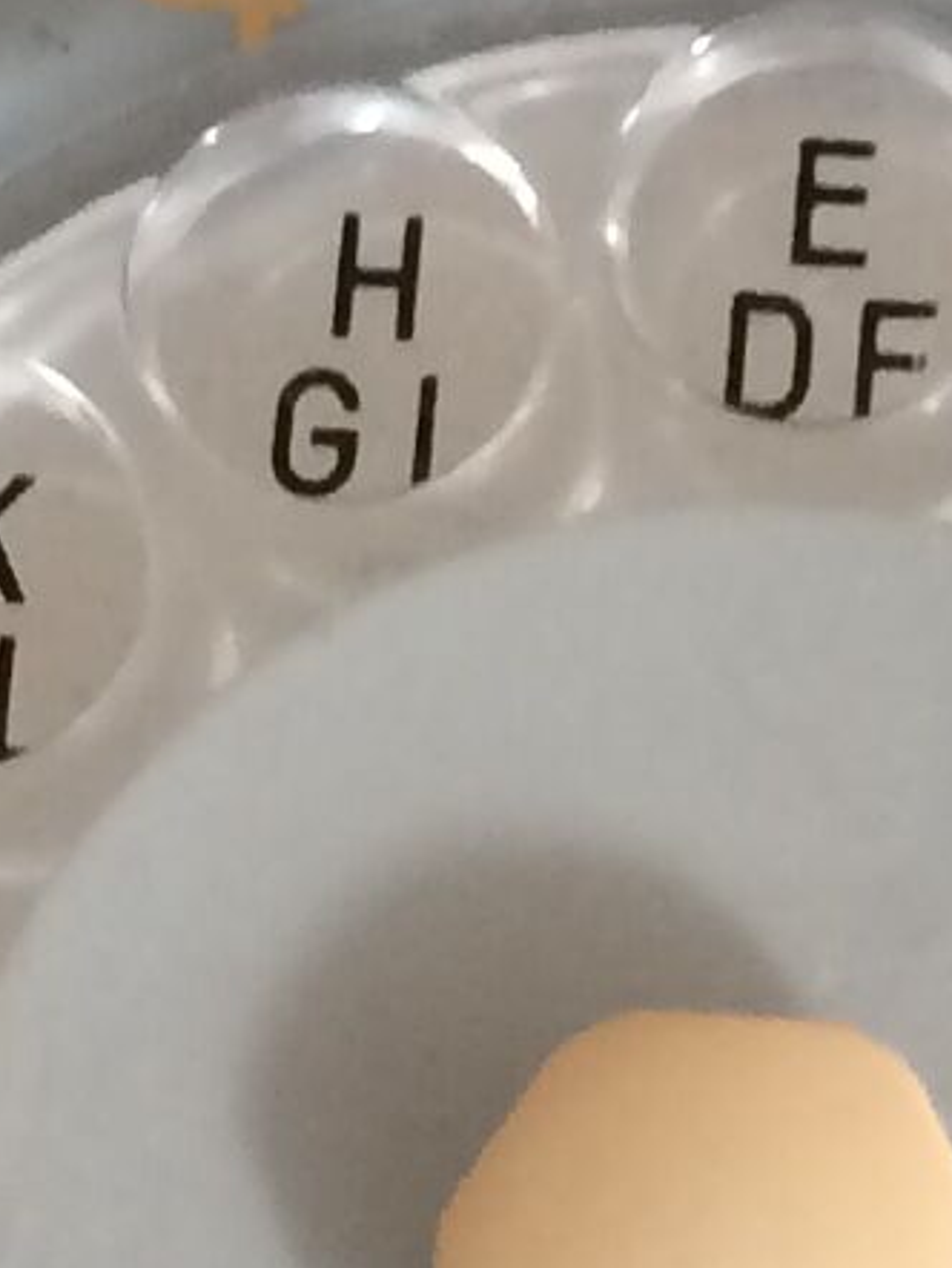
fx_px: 7840
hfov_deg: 6.9
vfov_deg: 9.2
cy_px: 379
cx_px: 1032
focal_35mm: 214
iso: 100
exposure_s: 1/33
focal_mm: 4.15
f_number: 2.2
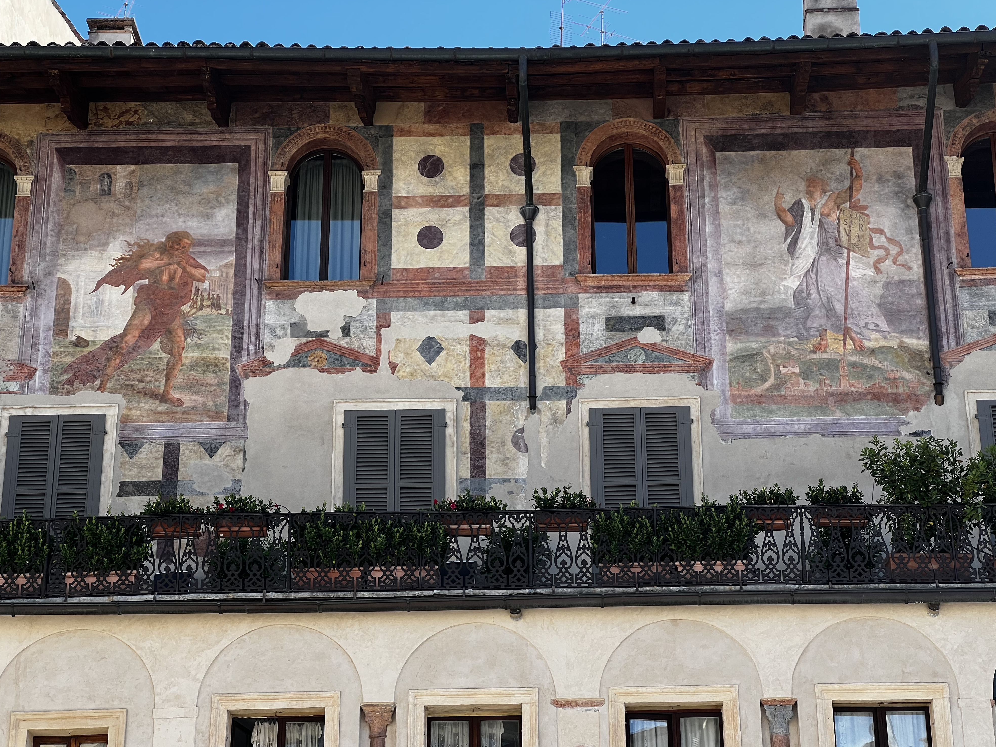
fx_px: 2244
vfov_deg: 18.9
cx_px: 493
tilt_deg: +23.5
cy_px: 375
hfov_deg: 25.0
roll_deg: +0.7
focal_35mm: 78
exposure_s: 1/314
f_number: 2.8
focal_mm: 9
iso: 32
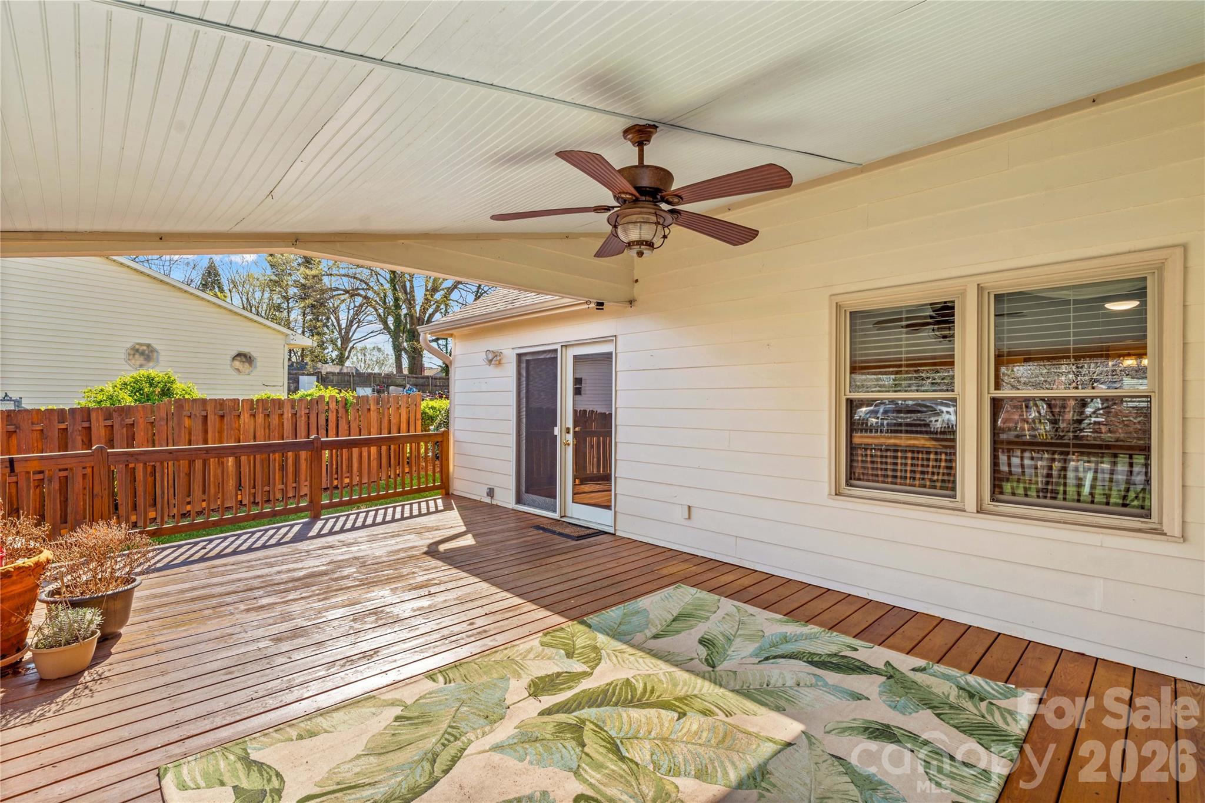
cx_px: 602
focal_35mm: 16
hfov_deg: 96.7
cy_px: 402
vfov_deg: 73.7
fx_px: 535
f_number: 8
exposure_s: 1/40
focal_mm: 16
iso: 100
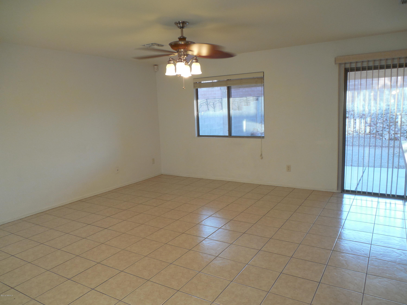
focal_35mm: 25
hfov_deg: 69.4
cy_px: 152
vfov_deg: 54.9
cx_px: 204
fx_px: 294
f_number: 3.3
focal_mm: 4.5
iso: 125
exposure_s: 1/40
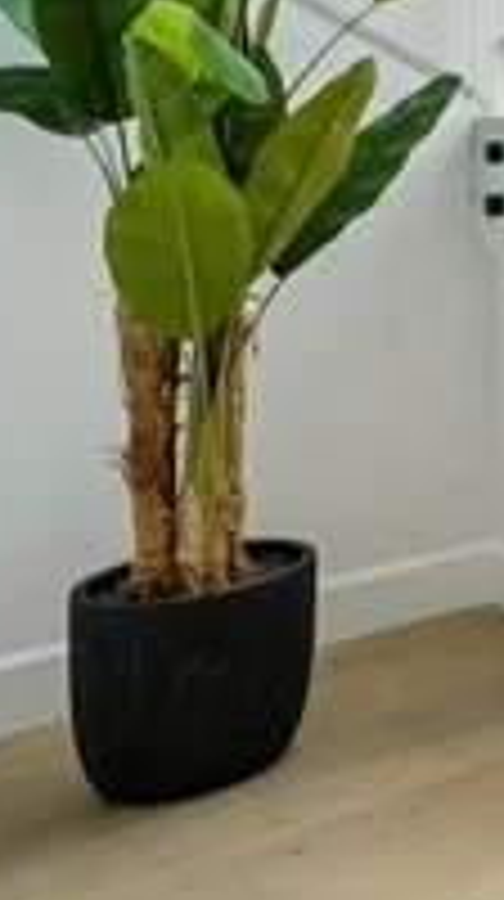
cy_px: 86
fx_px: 1359
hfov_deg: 12.6
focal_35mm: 57
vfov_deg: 34.5
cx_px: 1382
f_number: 8
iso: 400
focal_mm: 17
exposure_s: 1/125
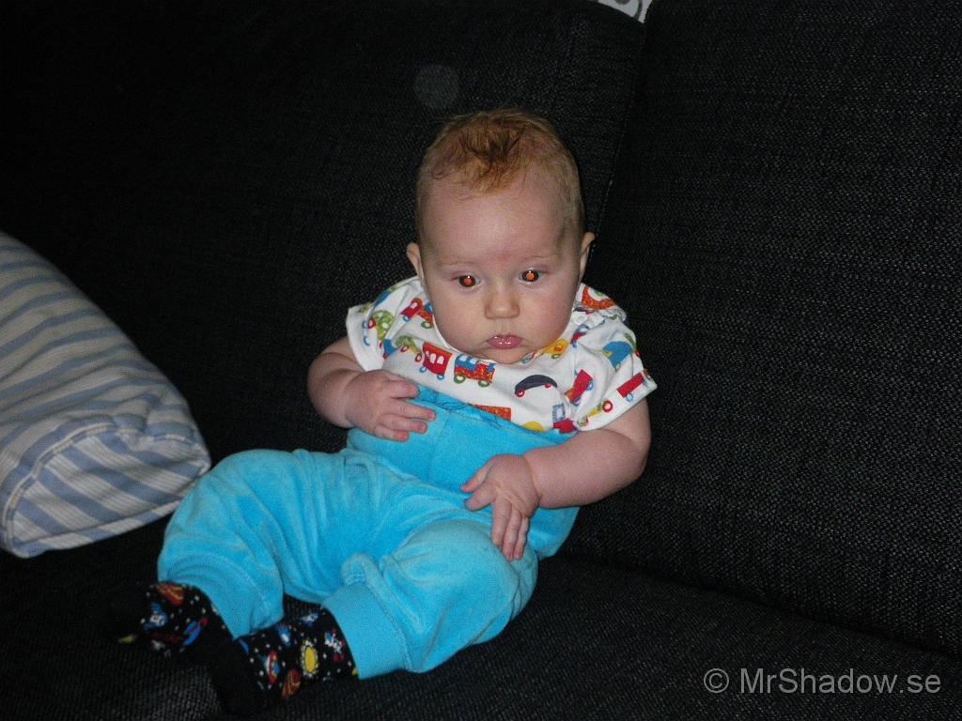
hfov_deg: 37.5
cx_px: 481
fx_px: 1417
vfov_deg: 28.6
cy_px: 360
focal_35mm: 51
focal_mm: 9.1
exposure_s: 1/60
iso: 400
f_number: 4.4
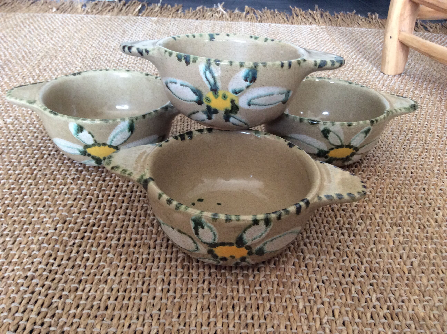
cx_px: 224
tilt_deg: -32.4
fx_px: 413
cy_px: 167
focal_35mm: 32
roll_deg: -1.2
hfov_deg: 56.9
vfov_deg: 44.1
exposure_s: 1/25
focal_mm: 3.3
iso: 125
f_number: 2.4
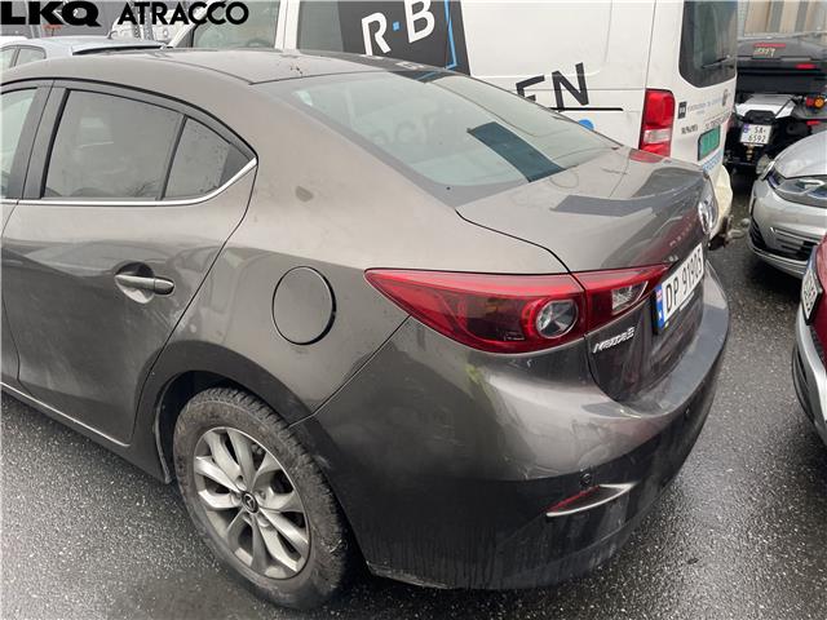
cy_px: 310
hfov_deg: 67.3
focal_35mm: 26
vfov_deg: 53.1
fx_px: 621
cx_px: 414
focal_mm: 4.2
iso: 100
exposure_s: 1/121
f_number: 1.6
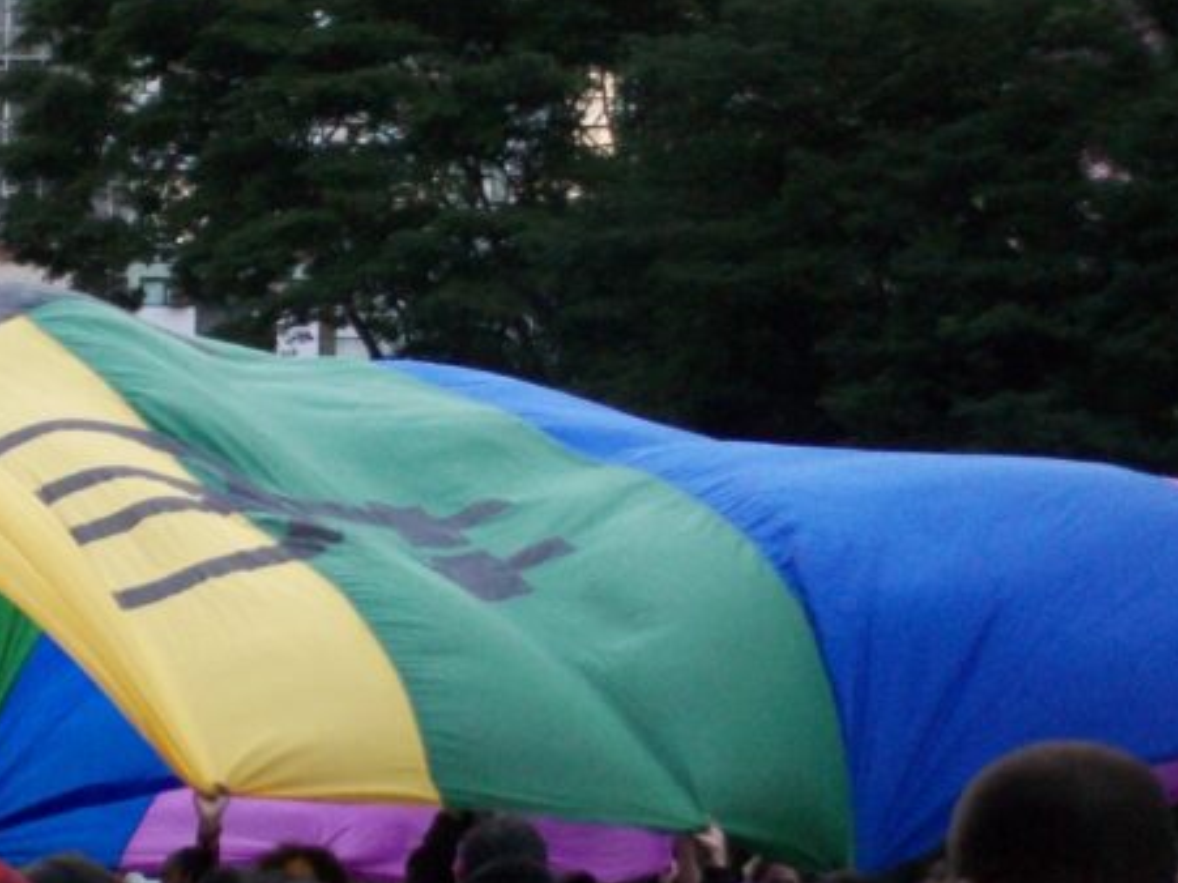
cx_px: 313
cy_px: 556
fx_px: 6260
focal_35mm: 184
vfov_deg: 8.1
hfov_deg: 10.7
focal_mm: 18
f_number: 4.8
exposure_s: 1/125
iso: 160
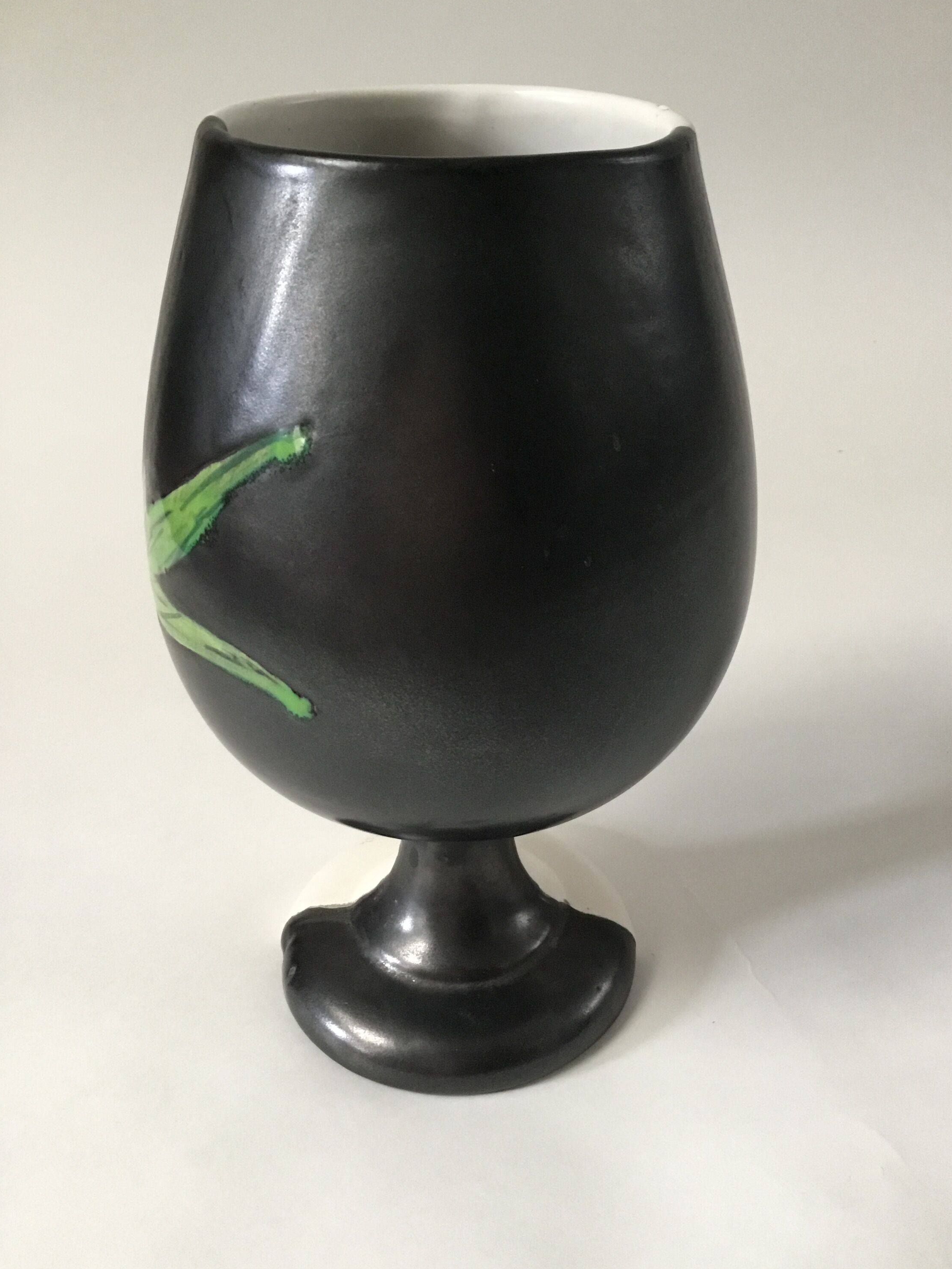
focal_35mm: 34
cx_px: 520
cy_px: 637
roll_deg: +0.2
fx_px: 1247
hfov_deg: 41.8
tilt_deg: -31.1
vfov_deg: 54.0
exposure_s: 1/33
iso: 200
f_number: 2.4
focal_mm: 3.3
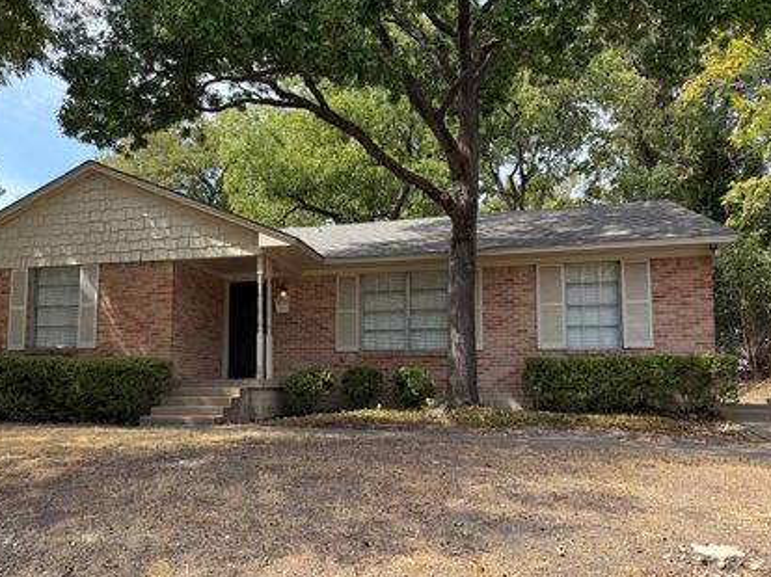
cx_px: 320
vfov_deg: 48.0
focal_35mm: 29
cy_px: 338
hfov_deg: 61.3
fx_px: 646
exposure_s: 1/1770
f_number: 1.78
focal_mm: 6.76
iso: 100
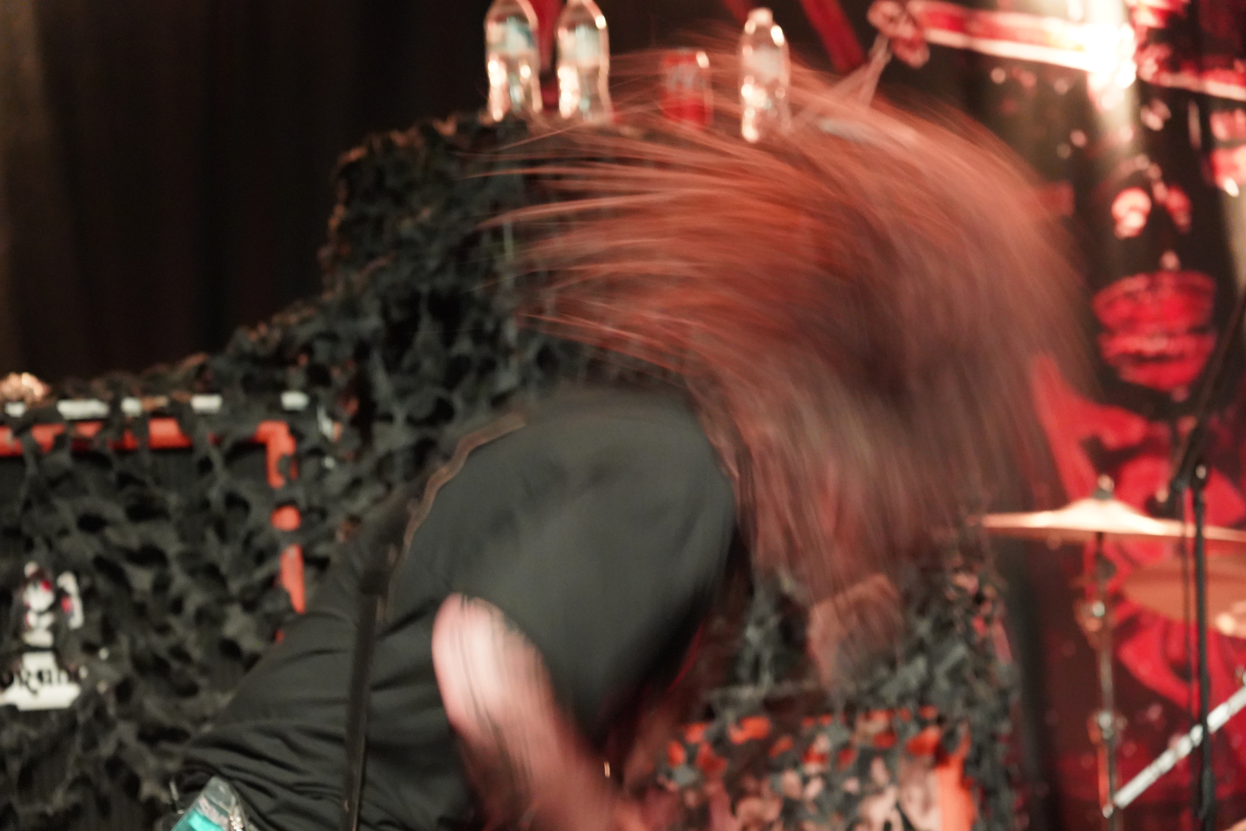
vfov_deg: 14.3
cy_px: 416
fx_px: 3322
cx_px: 623
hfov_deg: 21.2
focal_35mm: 96
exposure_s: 1/20
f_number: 4
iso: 12800
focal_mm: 96
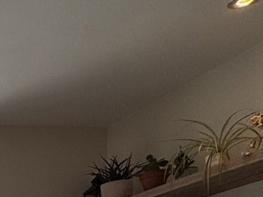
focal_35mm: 73
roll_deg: -0.5
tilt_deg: +0.9
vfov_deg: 17.1
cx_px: -291
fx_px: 555
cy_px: 338
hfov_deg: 17.3
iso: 40
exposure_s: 1/167
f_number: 2.2
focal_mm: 2.22
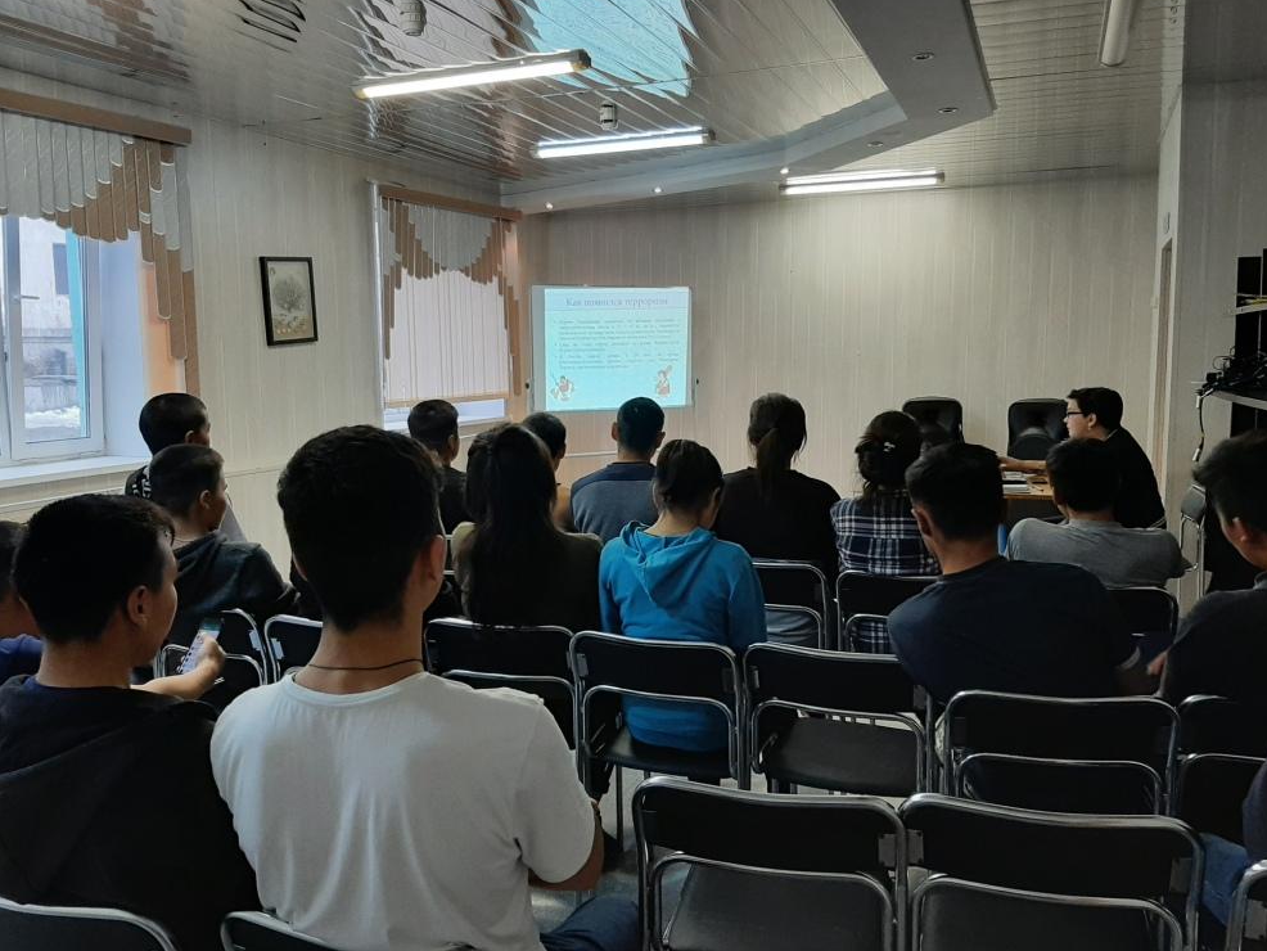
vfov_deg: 51.4
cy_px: 479
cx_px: 636
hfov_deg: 65.3
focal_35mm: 27
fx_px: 988
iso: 100
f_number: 1.7
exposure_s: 1/100
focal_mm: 3.93
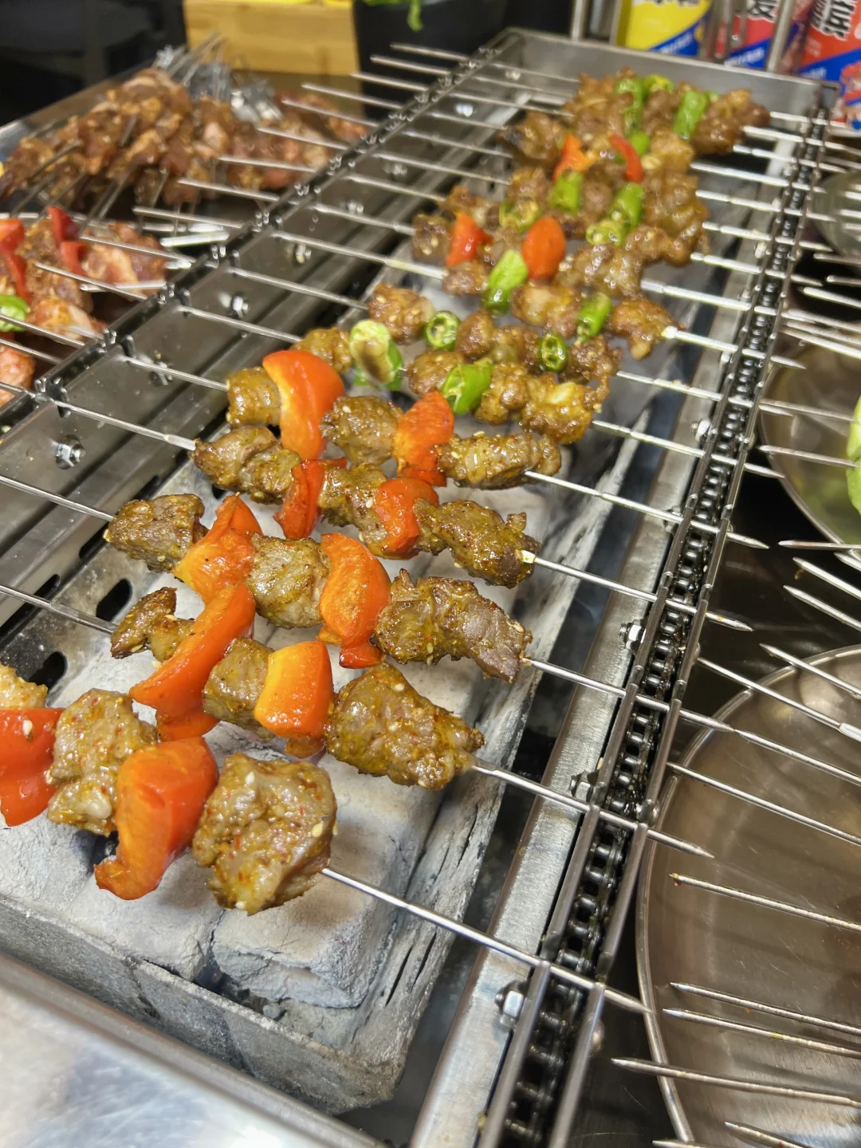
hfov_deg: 53.1
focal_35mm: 26
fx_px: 862
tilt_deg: -48.2
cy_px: 574
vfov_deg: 67.3
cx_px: 430
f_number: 1.5
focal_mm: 5.7
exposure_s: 1/100
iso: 80
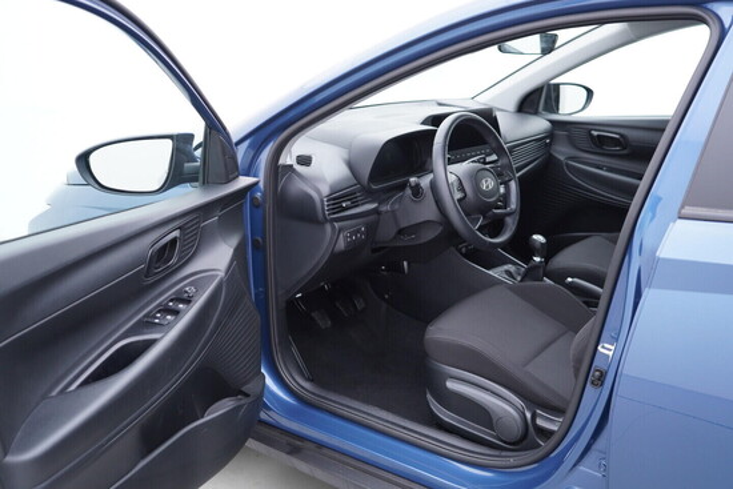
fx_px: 733
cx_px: 366
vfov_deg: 36.9
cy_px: 244
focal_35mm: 36
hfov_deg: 53.1
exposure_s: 1/40
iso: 160
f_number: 2.8
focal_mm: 24
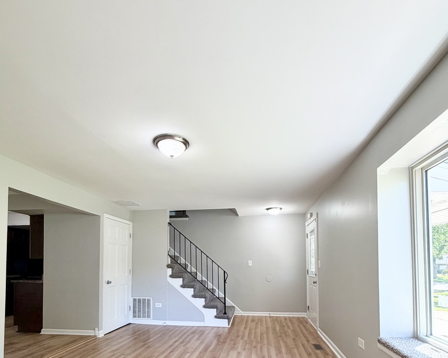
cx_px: 225
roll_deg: +0.0
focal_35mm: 19
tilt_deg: +1.4
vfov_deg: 67.2
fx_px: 252
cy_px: 260
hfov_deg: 83.3
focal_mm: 2.22
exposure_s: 1/120
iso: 200
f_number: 2.2
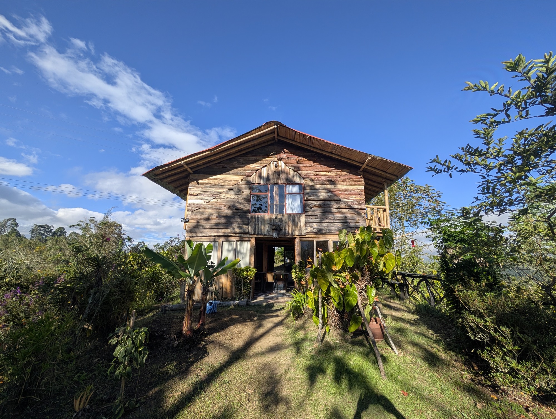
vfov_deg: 94.6
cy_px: 210
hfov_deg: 110.5
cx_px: 278
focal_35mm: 12
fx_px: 193
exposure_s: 1/2342
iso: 53
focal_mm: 2.02
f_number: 1.7
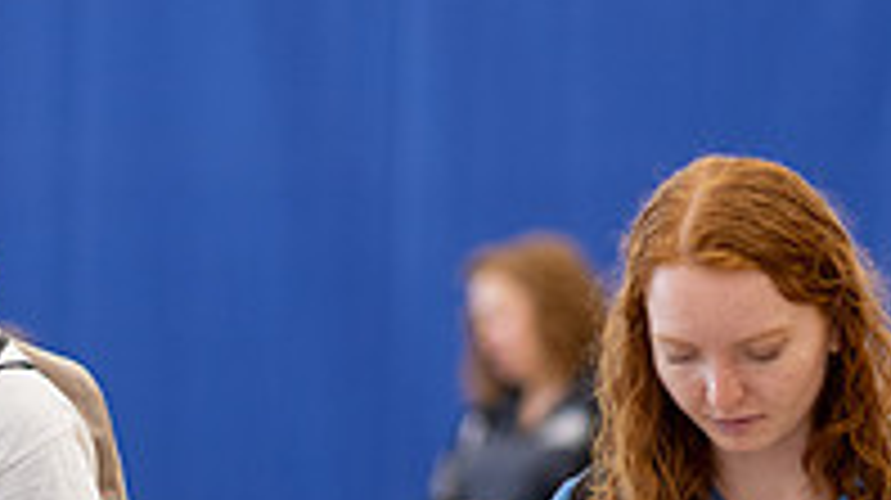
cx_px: -94
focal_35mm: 358
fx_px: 8451
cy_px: 408
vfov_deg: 3.4
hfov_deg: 6.0
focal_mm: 105
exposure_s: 1/200
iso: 800
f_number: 2
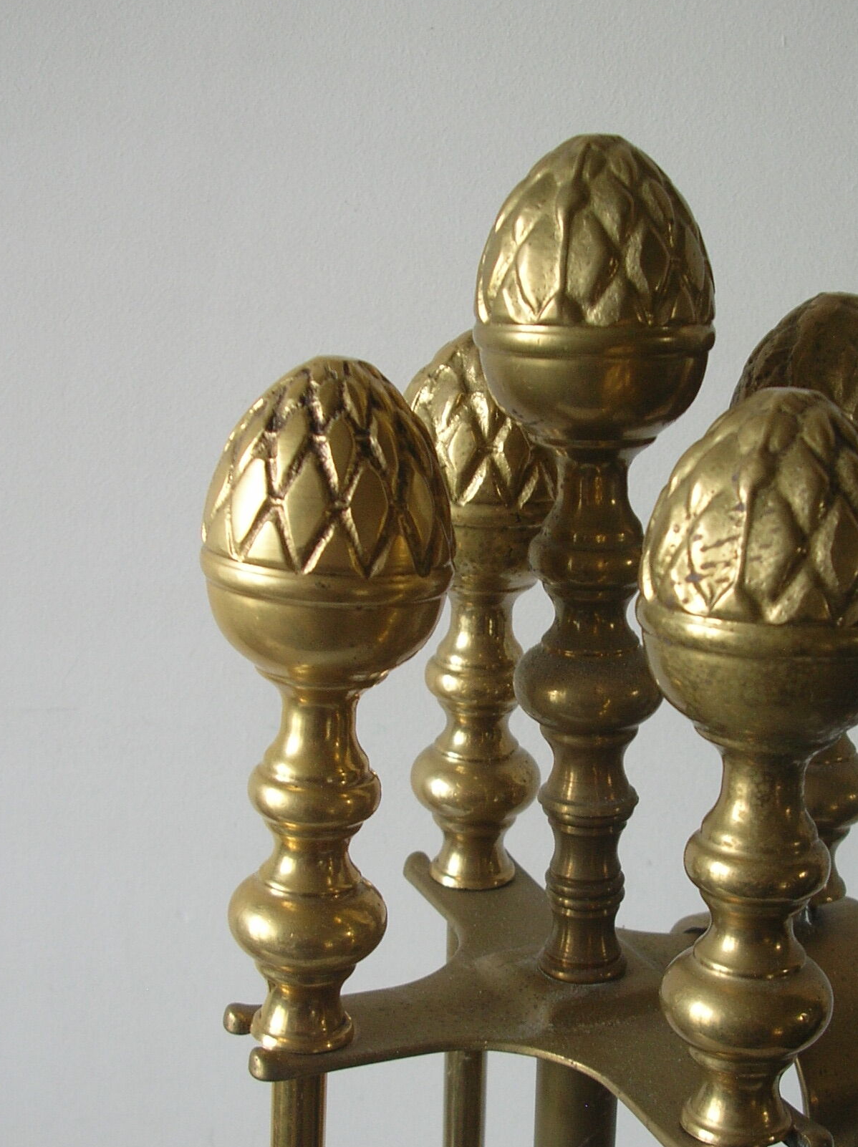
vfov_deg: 38.1
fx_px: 1656
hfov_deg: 28.8
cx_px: 596
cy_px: 671
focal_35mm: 50
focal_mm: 5.8
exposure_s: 1/17.5
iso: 50
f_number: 2.8
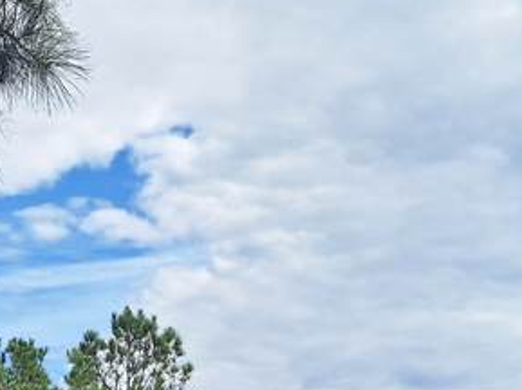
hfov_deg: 19.1
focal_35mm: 102
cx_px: 105
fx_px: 1536
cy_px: 645
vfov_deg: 13.4
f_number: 1.8
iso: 40
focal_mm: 5.54
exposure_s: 1/2445
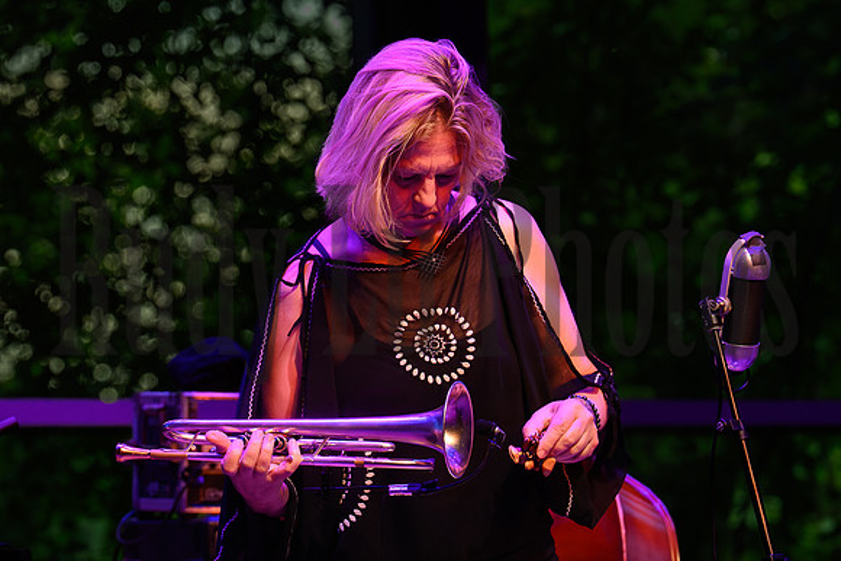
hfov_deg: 4.8
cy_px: 158
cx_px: 238
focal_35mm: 431
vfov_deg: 3.2
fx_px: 10060
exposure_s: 1/320
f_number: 6.3
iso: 3200
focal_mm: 200
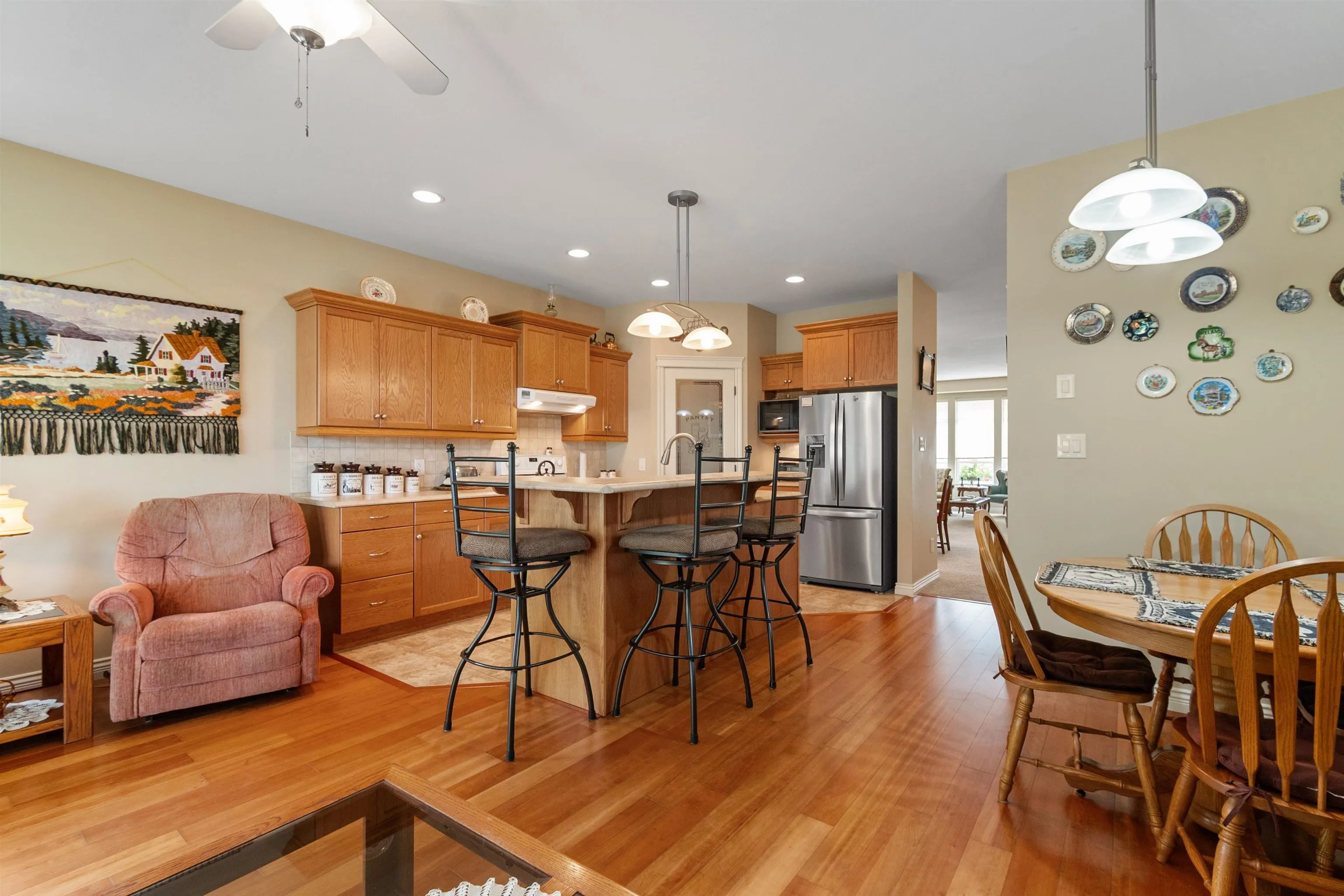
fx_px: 560
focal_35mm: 15
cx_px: 672
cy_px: 448
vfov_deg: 77.3
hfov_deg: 100.4
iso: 200
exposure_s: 1/8
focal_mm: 10
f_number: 7.1
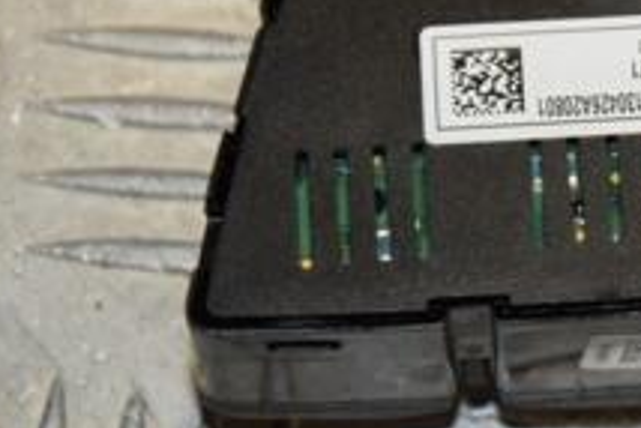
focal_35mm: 315
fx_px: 5620
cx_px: 866
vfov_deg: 4.4
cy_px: 57
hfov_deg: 6.5
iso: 800
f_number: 7.1
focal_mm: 75
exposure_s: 1/200
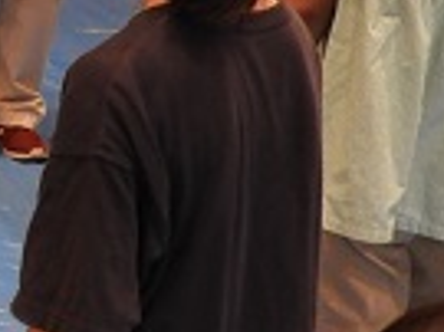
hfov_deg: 10.9
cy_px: -184
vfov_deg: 9.2
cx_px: -582
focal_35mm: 157
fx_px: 2012
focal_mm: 5.9
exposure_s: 1/30
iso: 400
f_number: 3.6
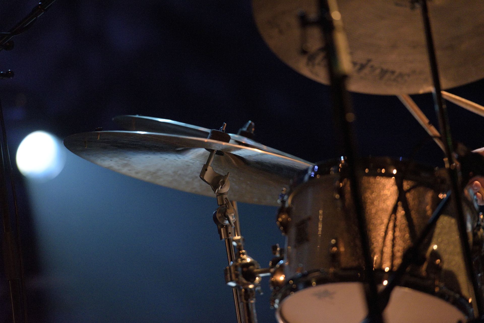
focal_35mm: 200
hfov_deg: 10.3
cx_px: 242
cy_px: 162
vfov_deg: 6.9
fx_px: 2690
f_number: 3.5
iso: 4000
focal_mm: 200
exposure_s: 1/250
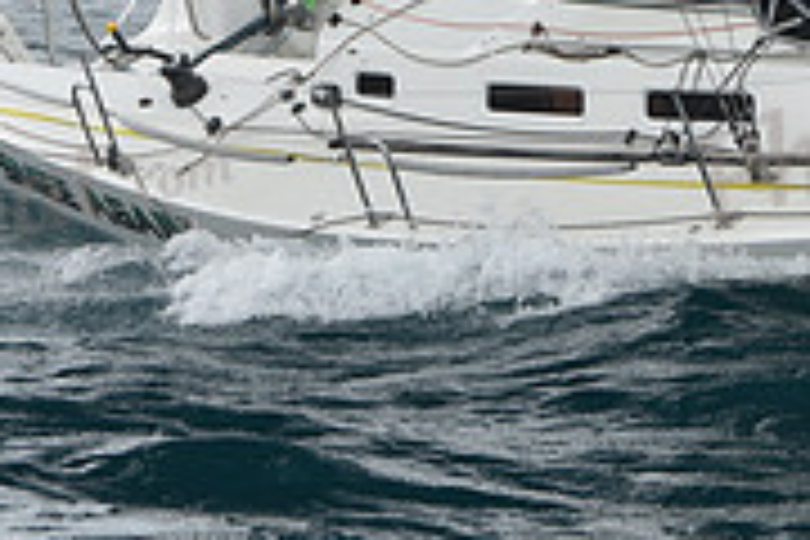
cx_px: 468
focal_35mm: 225
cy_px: -65
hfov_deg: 9.1
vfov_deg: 6.1
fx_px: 5062
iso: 250
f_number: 8
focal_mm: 70
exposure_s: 1/800
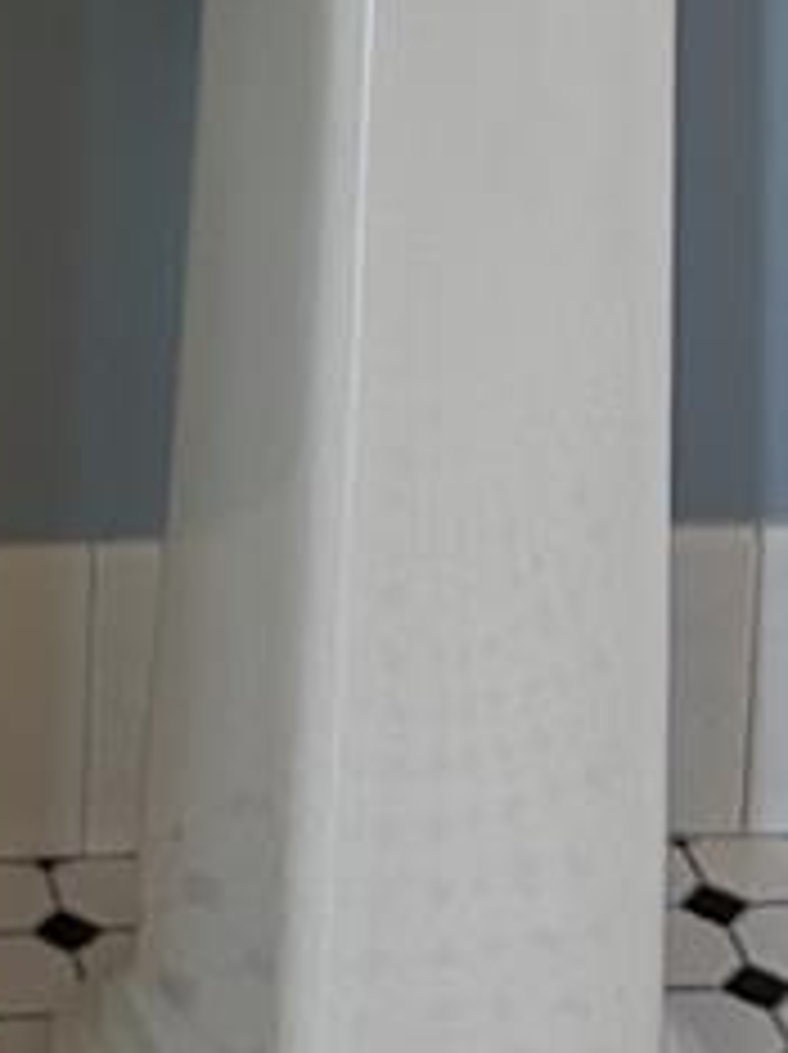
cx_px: -556
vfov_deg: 10.5
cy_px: -1328
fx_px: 5078
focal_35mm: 167
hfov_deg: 8.6
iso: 100
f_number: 1.5
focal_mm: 5.7
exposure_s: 1/60
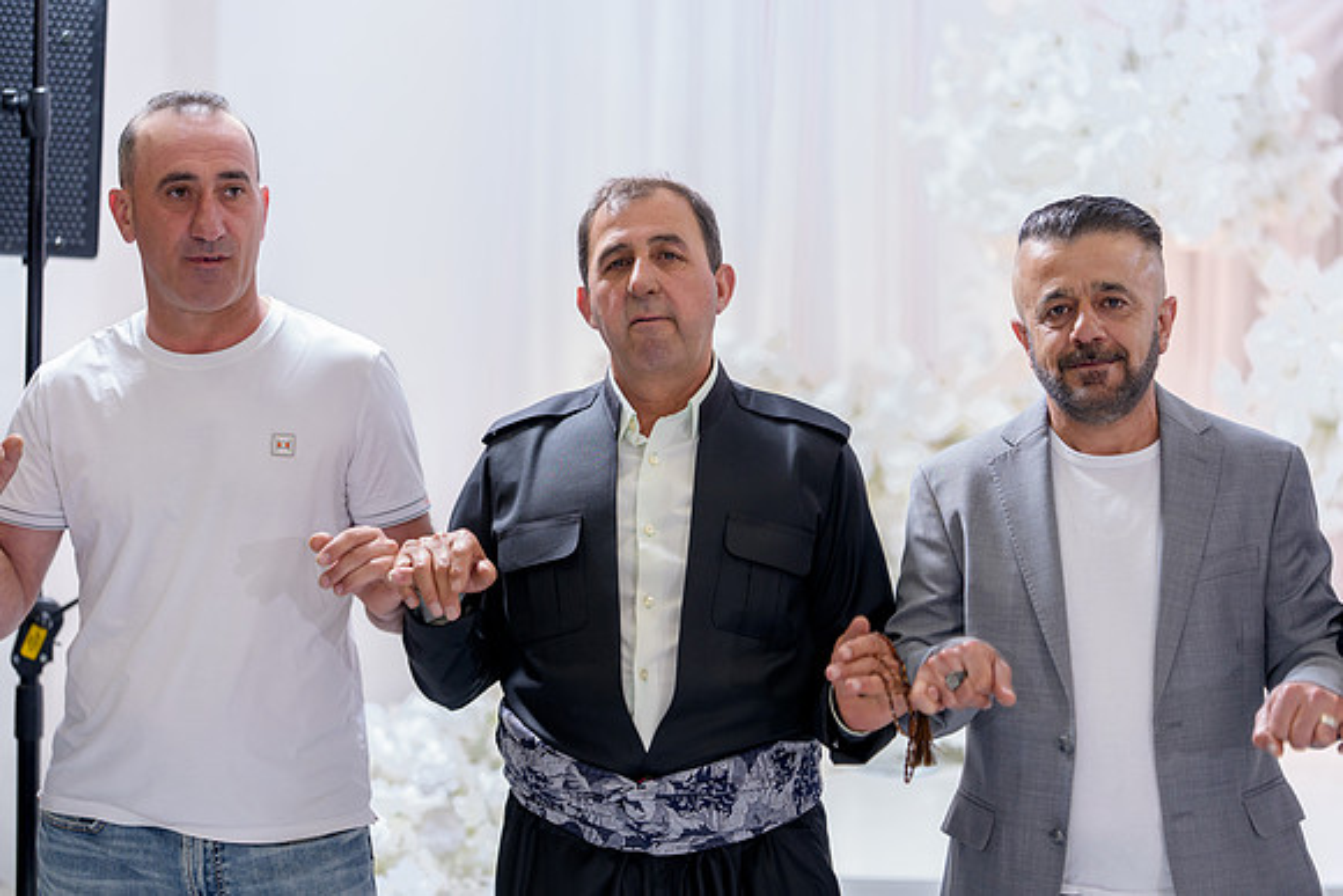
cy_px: 448
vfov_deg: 16.5
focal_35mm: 83
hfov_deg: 24.5
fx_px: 3097
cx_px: 672
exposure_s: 1/200
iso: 640
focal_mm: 83
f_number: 2
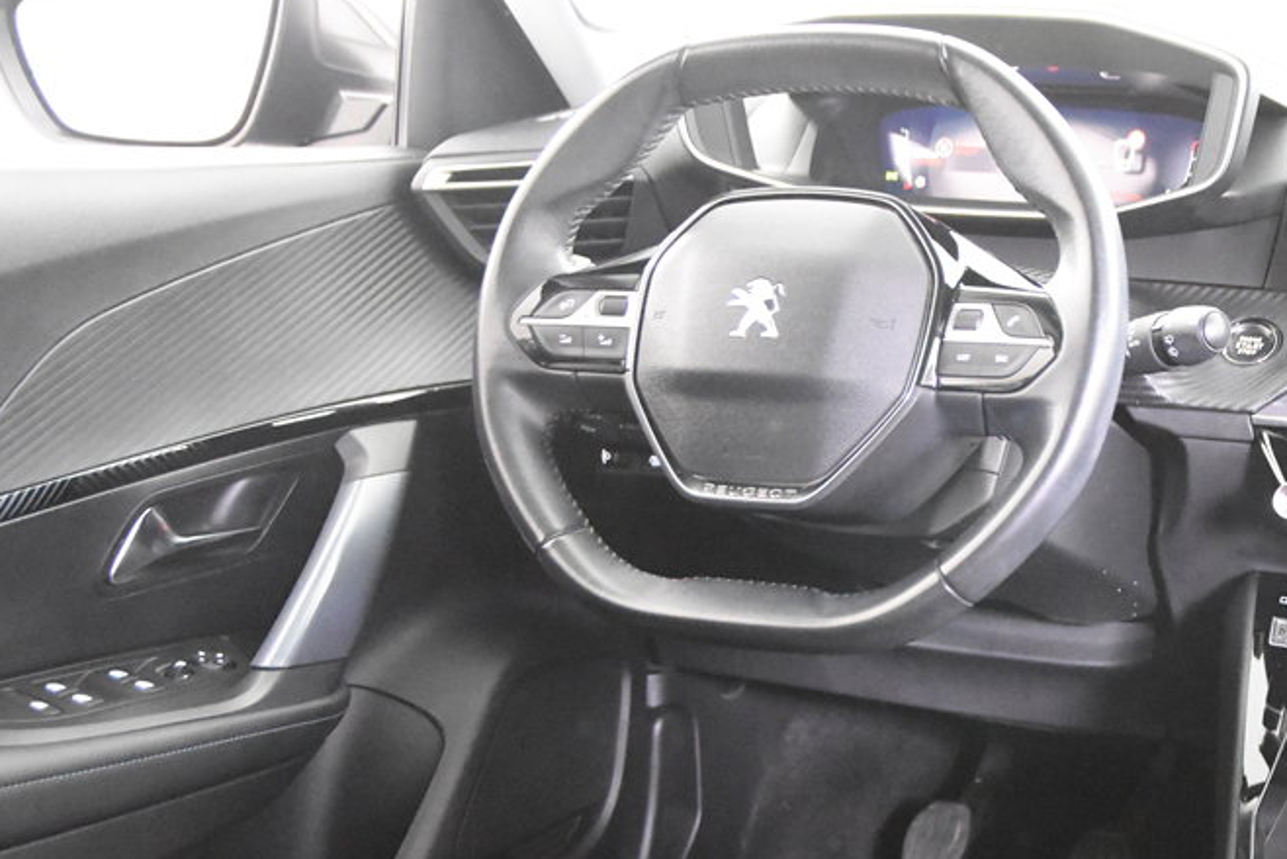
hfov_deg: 34.9
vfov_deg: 24.1
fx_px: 2002
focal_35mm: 56
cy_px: 576
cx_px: 964
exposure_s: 1/30
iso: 12800
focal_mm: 24
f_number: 3
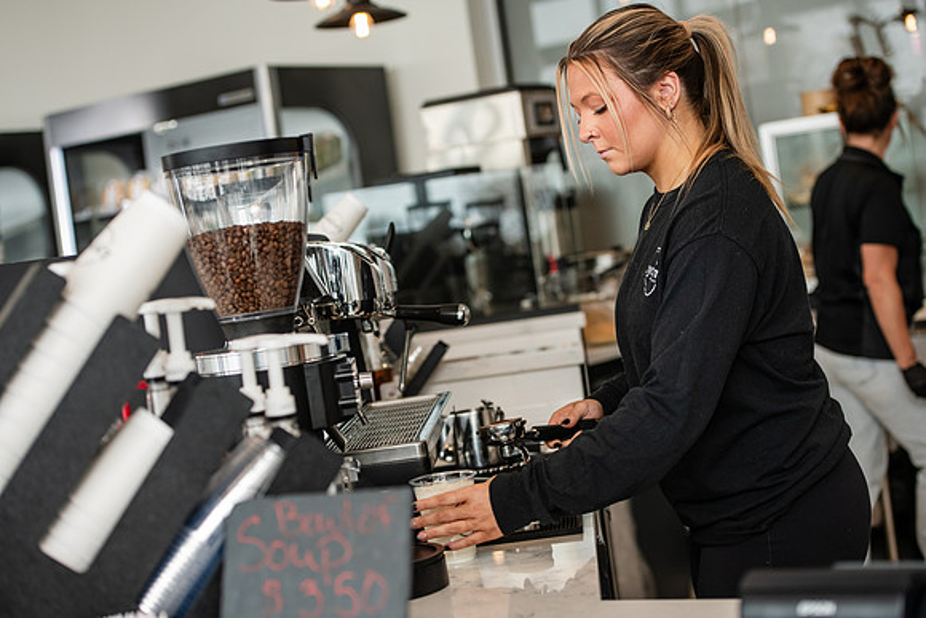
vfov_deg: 19.5
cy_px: 309
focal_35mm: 70
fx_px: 1801
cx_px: 463
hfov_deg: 28.8
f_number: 3.5
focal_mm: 70
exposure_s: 1/200
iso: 400
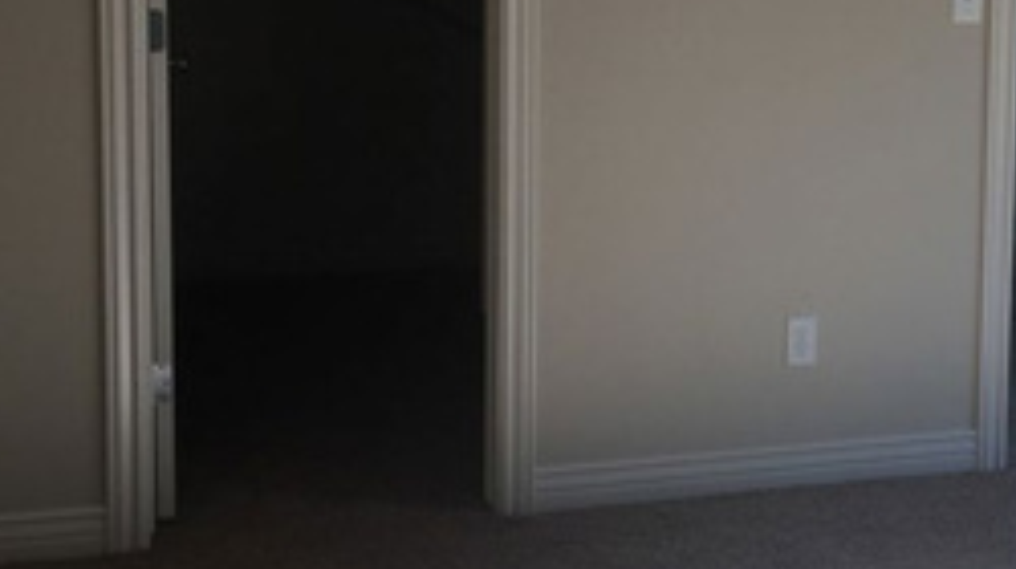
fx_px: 2180
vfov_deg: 14.8
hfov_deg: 25.2
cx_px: 975
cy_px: 159
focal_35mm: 81
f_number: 2.2
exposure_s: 1/120
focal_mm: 4.15
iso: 32
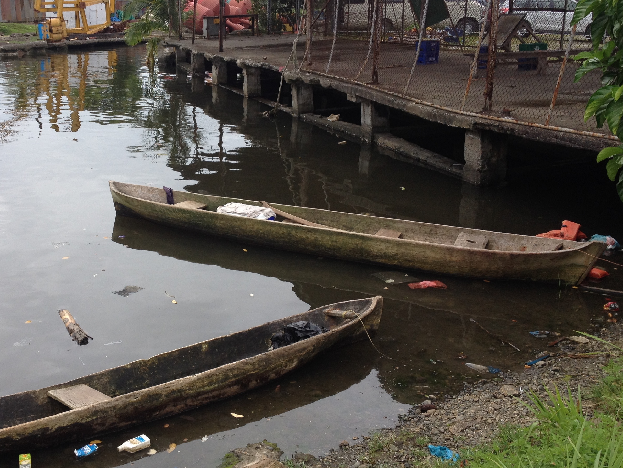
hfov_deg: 39.2
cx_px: 203
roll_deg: +0.9
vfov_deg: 30.2
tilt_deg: -17.4
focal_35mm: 48
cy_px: 201
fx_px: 864
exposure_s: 1/681
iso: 50
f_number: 2.4
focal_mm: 4.28
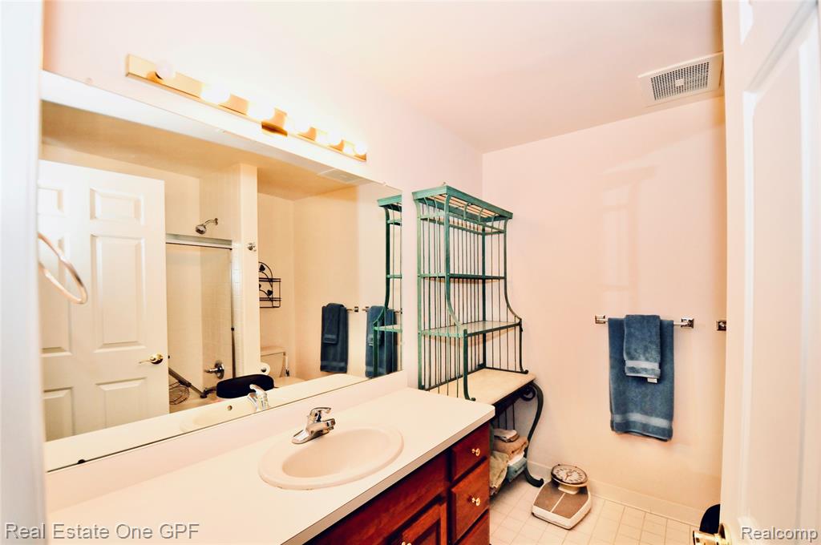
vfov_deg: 77.2
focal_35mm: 15
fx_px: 342
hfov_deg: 100.5
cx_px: 410
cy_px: 272
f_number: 4
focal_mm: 10
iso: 1000
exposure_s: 1/125
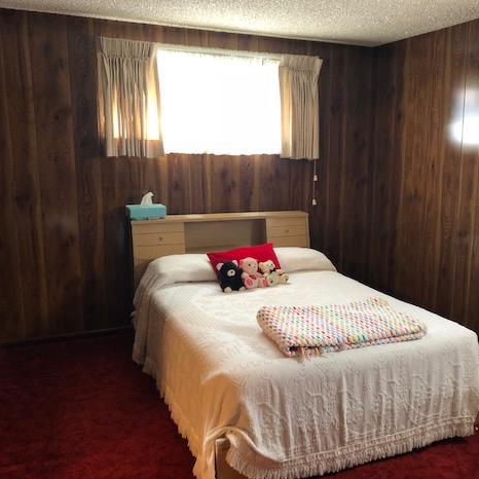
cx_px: 297
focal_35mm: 34
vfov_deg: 48.5
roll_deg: -0.8
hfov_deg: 48.0
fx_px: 532
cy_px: 238
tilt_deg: -9.4
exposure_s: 1/15
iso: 80
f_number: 1.8
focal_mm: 3.99
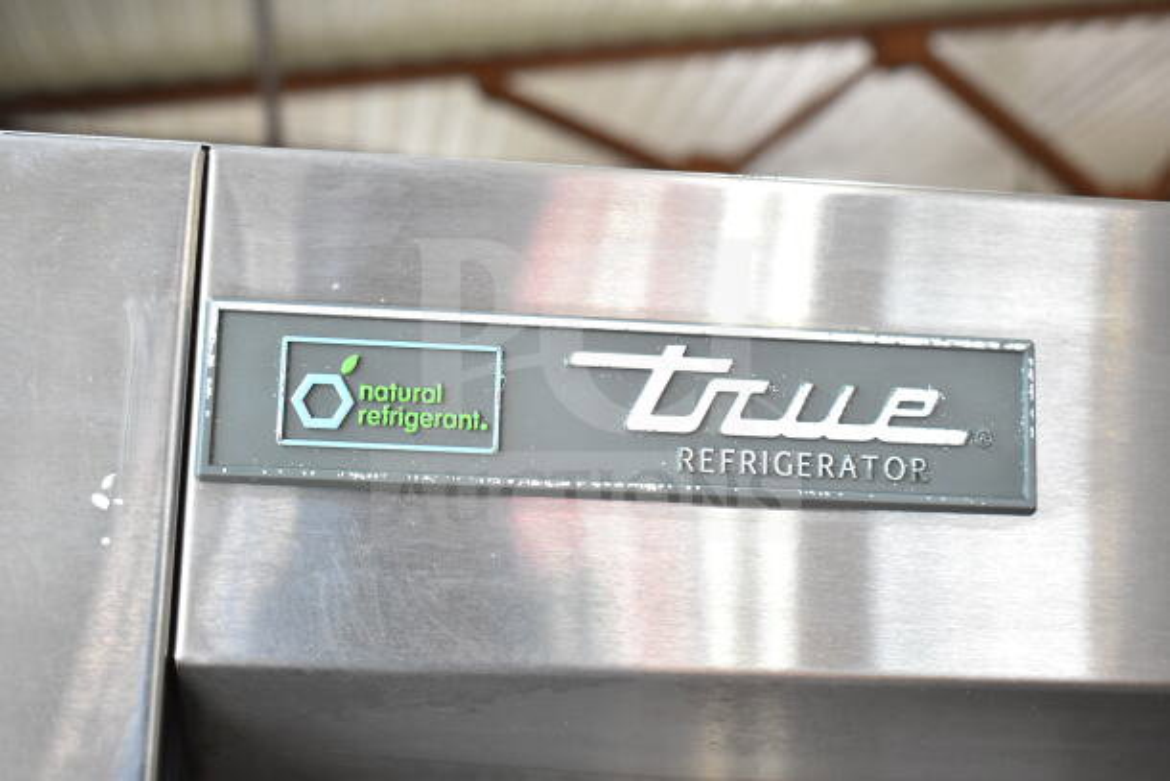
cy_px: 390
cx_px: 585
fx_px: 1560
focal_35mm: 48
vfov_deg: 28.1
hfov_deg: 41.1
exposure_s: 1/125
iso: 1600
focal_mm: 32
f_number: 5.6
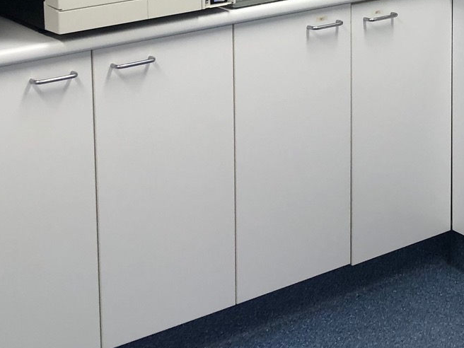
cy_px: -40
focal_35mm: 86
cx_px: 333
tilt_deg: -9.2
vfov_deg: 16.6
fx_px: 1153
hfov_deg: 22.6
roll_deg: +0.4
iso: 25
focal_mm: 3.99
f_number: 1.8
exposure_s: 1/33
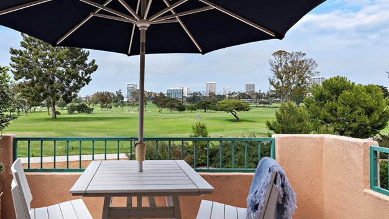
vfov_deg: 47.7
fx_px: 248
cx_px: 139
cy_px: 105
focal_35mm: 24
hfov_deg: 74.6
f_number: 7.1
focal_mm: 14
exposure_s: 1/400
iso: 125
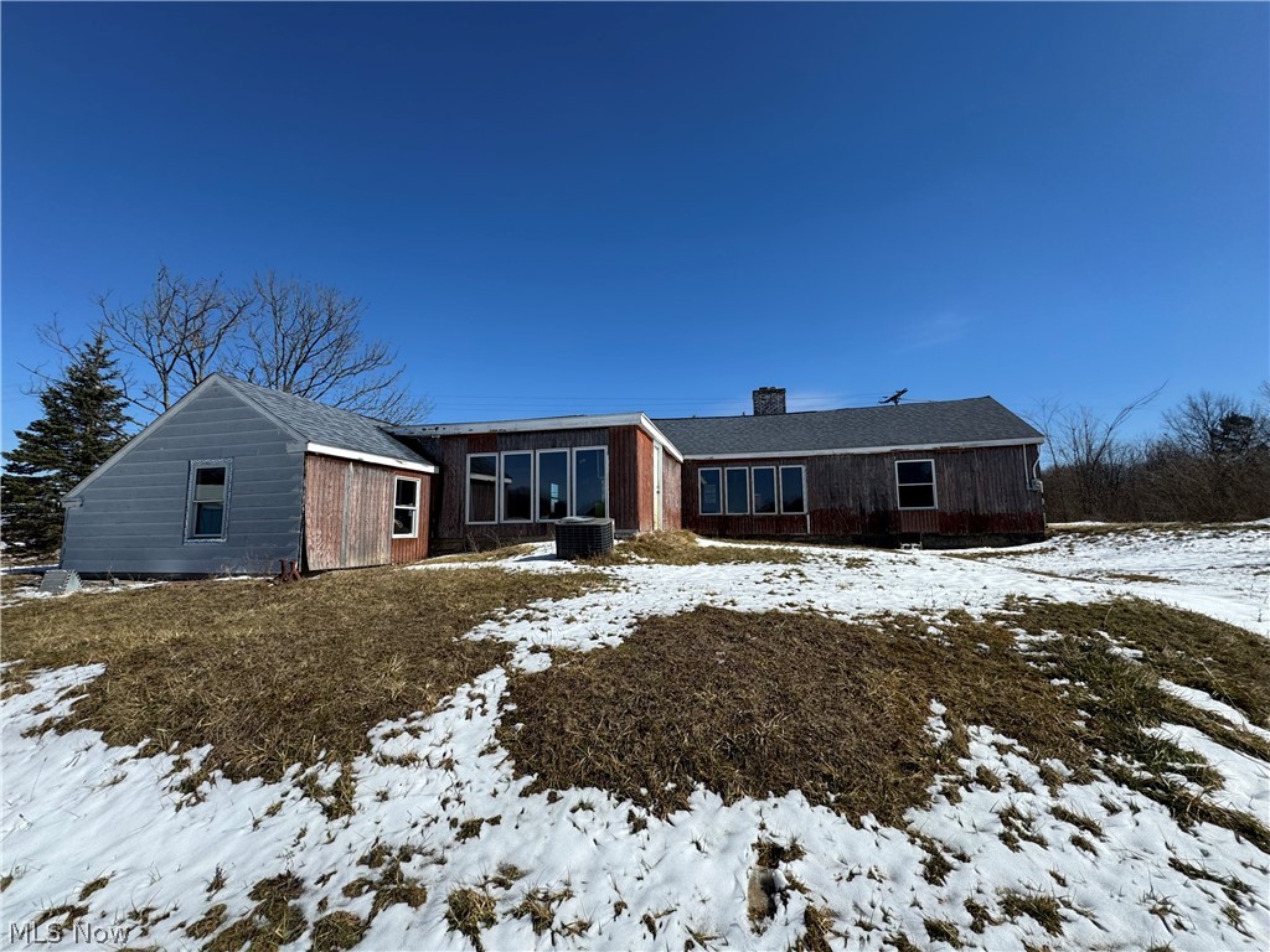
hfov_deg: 102.1
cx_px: 635
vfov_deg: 85.7
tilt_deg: +5.7
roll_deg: +1.1
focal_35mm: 14
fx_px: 514
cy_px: 476
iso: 50
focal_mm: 2.22
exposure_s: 1/2770
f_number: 2.2
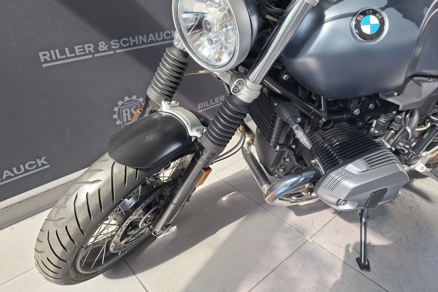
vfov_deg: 53.1
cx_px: 219
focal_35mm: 24
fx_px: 292
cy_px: 142
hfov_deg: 73.7
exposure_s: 1/100
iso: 64
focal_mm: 5.54
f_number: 1.8
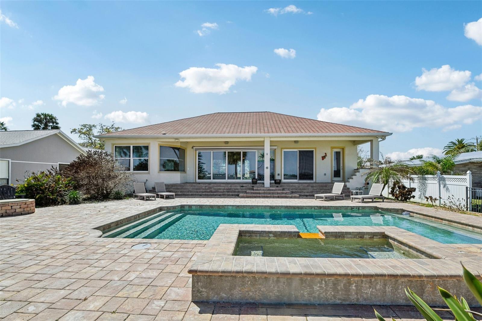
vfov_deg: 73.7
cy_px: 160
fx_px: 214
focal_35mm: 16
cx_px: 241
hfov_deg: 96.7
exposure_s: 1/1000
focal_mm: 16
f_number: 8
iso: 400
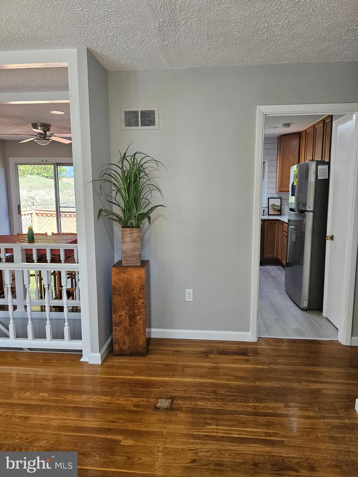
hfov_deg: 58.9
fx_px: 317
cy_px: 238
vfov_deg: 73.9
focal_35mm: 23
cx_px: 179
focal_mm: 6.3
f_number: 1.7
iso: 125
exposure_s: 1/120
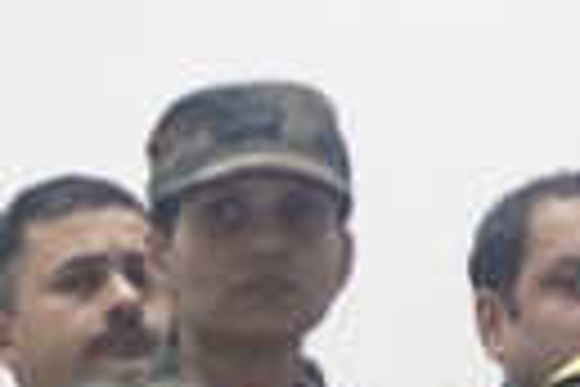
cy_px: 603
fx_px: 9806
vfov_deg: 2.3
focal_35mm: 609
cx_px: 1358
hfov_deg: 3.3
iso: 3200
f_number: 4
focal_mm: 75
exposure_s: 1/60
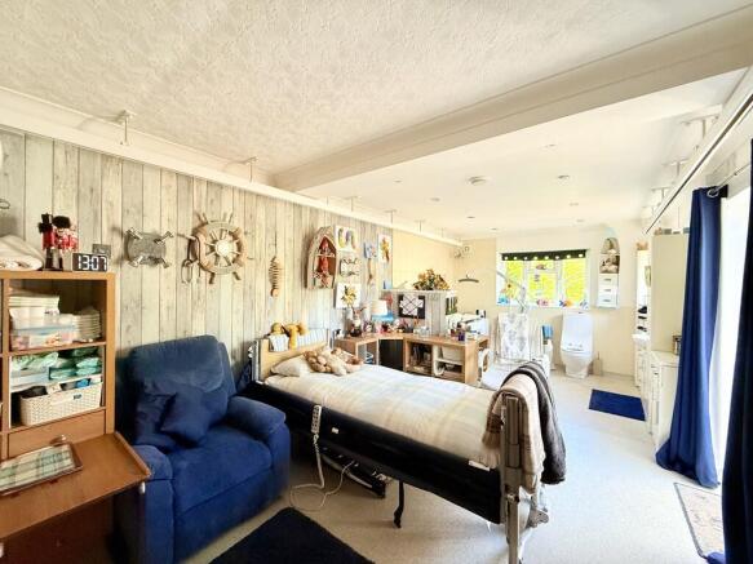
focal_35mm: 14
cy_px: 282
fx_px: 304
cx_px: 376
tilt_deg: +0.7
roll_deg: -0.6
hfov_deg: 102.1
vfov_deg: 85.7
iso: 250
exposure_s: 1/99
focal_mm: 2.22
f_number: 2.2
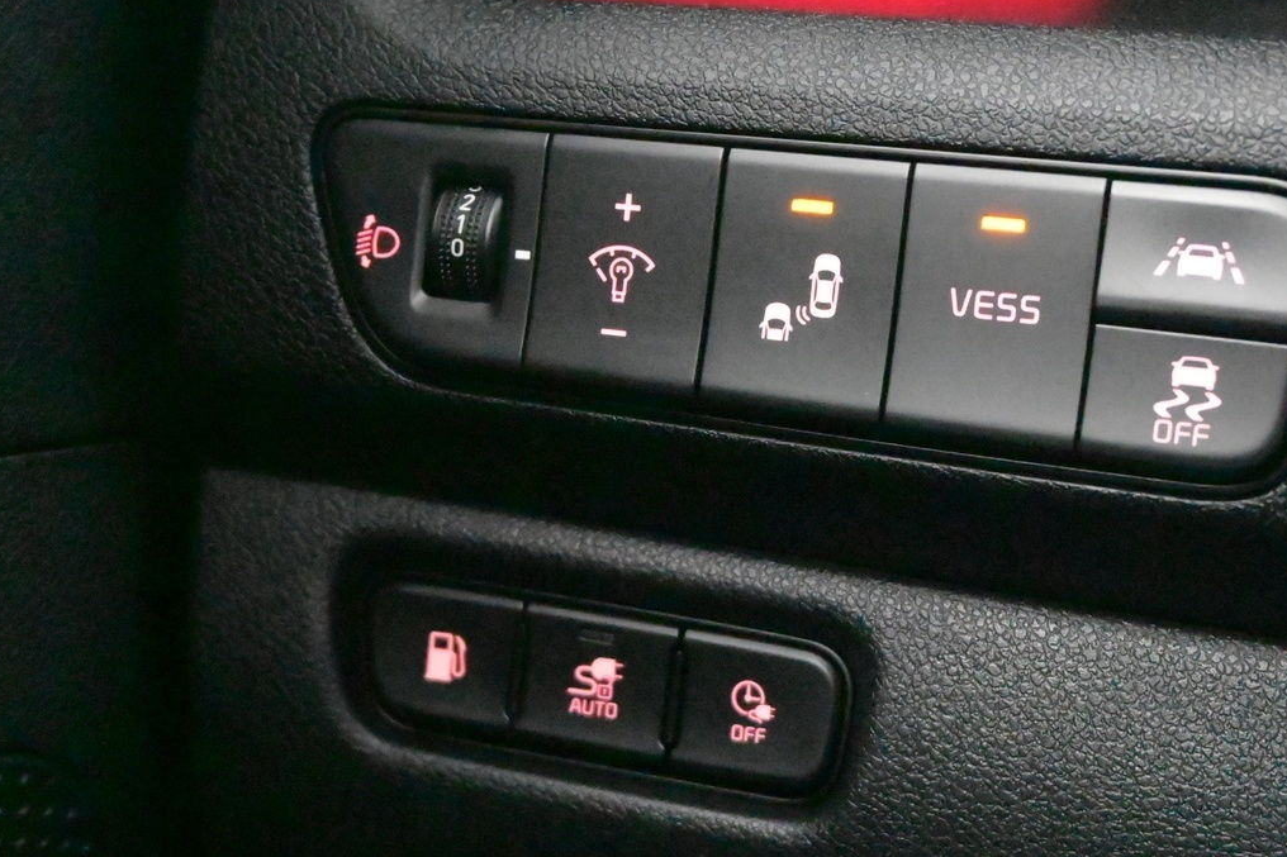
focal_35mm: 67
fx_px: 2395
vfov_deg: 20.3
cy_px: 457
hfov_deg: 30.0
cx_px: 770
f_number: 4.5
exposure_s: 1/50
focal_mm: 28
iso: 32000
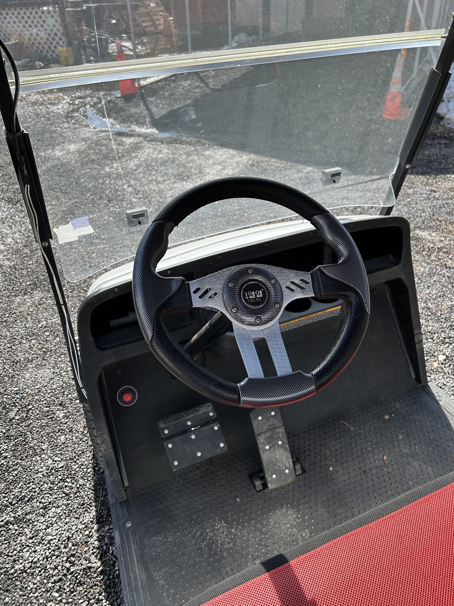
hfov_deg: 53.1
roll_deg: +1.6
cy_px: 303
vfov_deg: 67.3
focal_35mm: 26
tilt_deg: -35.6
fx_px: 455
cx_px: 227
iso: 50
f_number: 1.5
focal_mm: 5.7
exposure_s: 1/1645
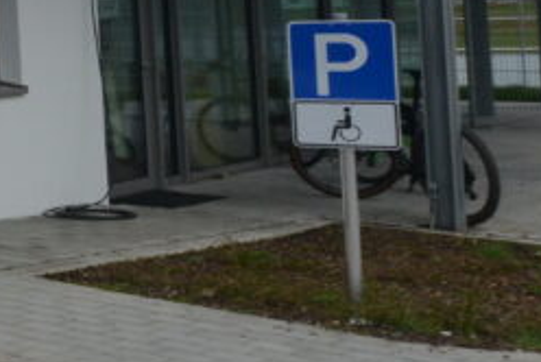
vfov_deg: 15.4
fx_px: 1309
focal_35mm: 87
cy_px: -28
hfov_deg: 16.5
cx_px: -600
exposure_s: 1/500
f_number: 11
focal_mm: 18
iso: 1000
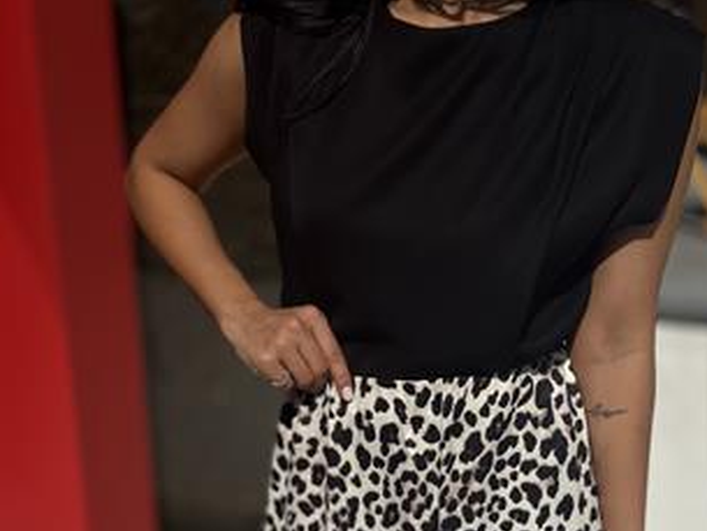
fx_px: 1328
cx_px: 357
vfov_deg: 22.1
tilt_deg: -20.4
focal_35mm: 65
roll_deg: +0.7
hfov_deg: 29.8
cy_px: 477
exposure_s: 1/29412
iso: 80
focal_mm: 6.86
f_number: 1.78
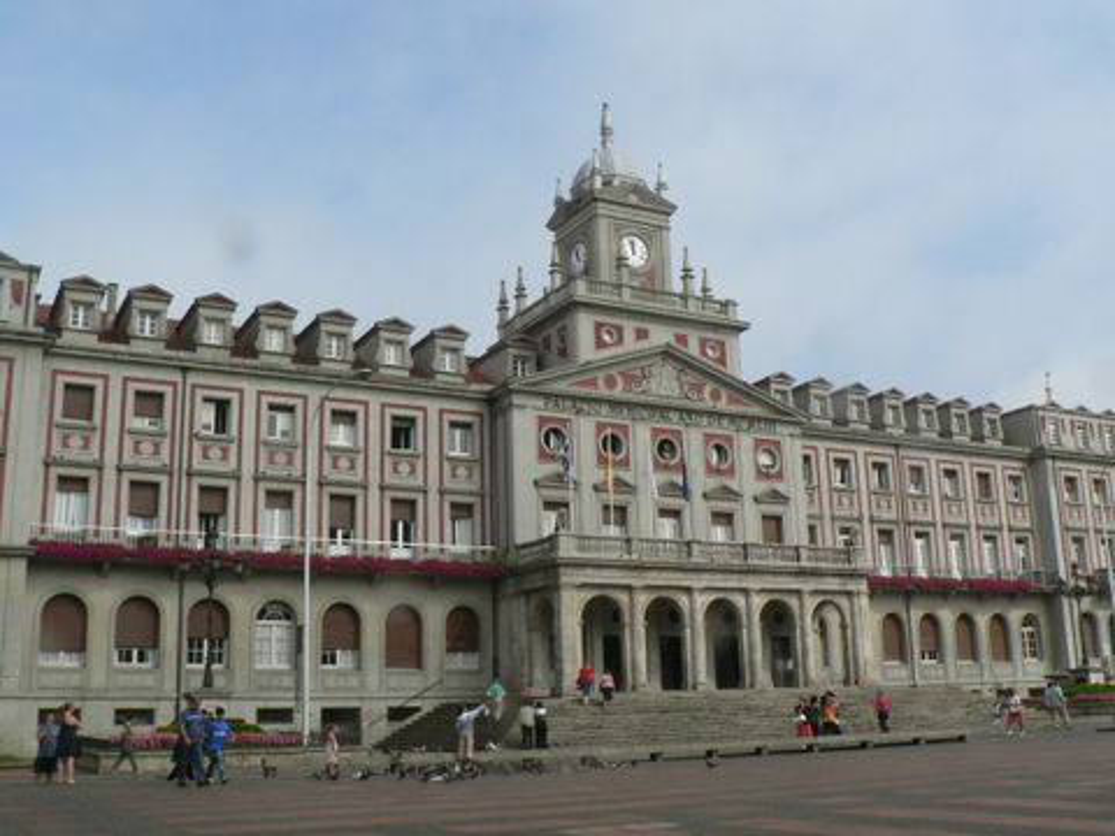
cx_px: 558
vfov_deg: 39.7
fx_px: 1160
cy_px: 418
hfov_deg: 51.4
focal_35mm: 36
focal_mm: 6
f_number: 8
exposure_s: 1/640
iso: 200
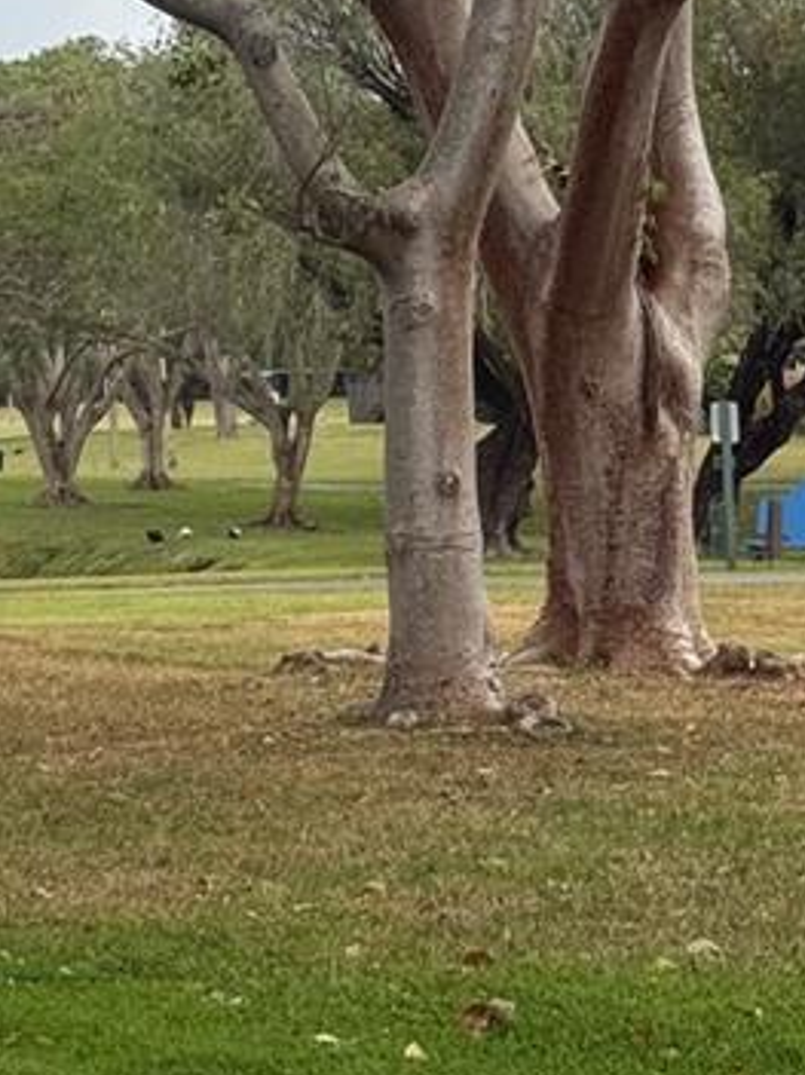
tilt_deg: +6.5
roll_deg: +1.1
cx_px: -144
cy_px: -107
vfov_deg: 11.9
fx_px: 5088
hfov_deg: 8.9
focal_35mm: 164
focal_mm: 6.76
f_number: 1.78
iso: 64
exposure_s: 1/1116
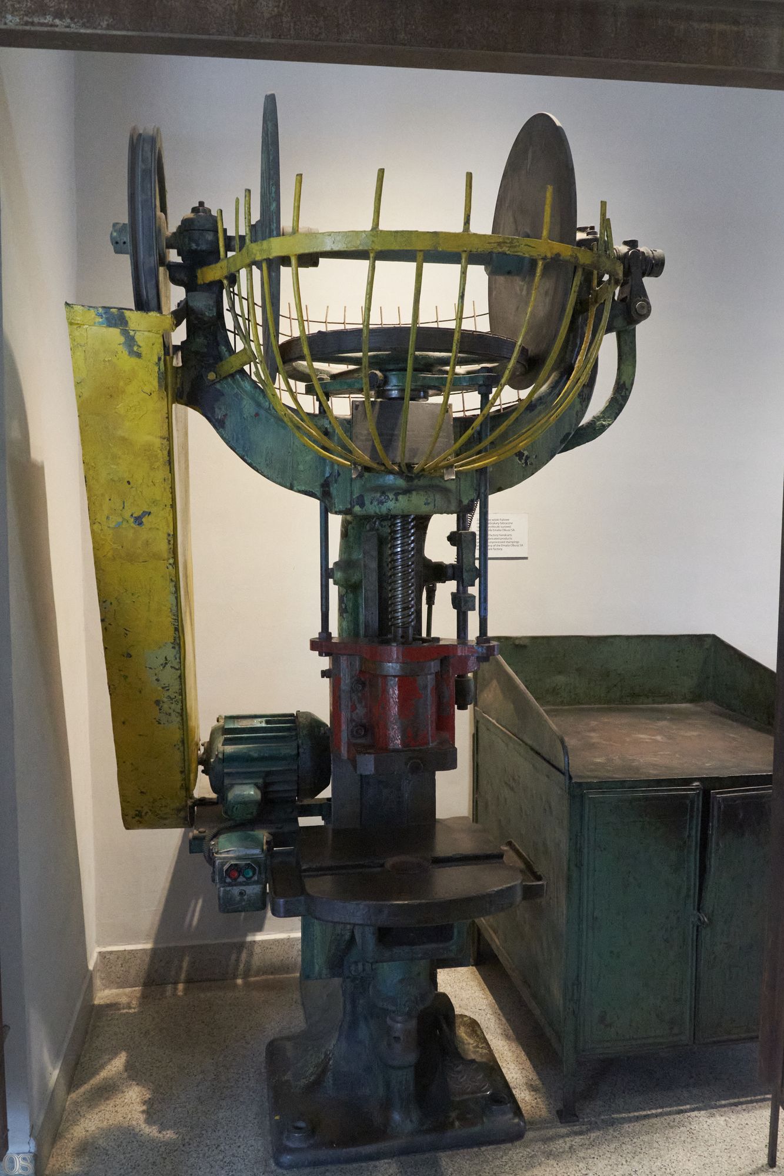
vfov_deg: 67.4
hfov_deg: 47.9
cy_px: 588
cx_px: 392
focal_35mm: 27
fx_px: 882
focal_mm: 18
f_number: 5
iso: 14400
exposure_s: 1/250
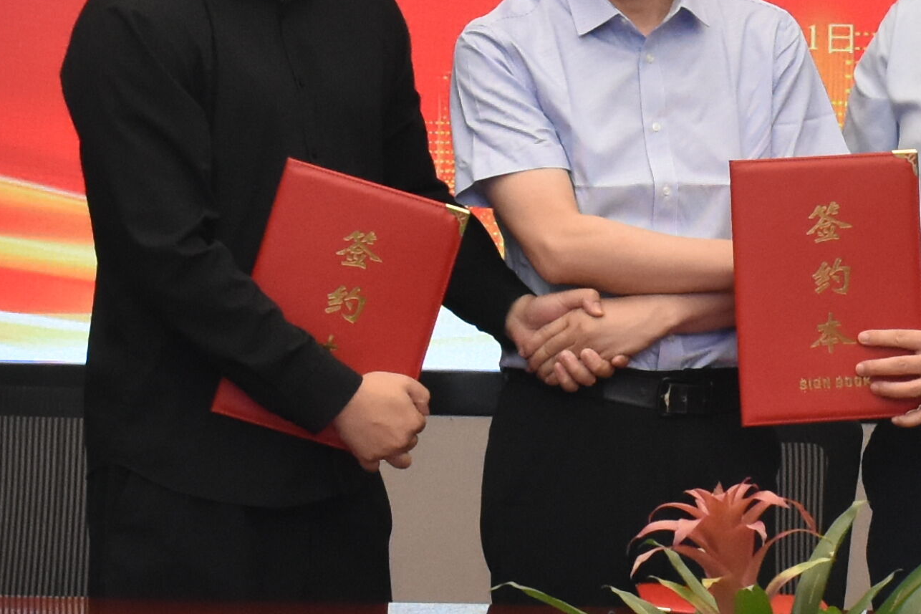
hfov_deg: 7.7
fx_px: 6804
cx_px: 882
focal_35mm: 266
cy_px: 127
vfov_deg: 5.2
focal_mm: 38
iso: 1600
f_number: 8
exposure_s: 1/125
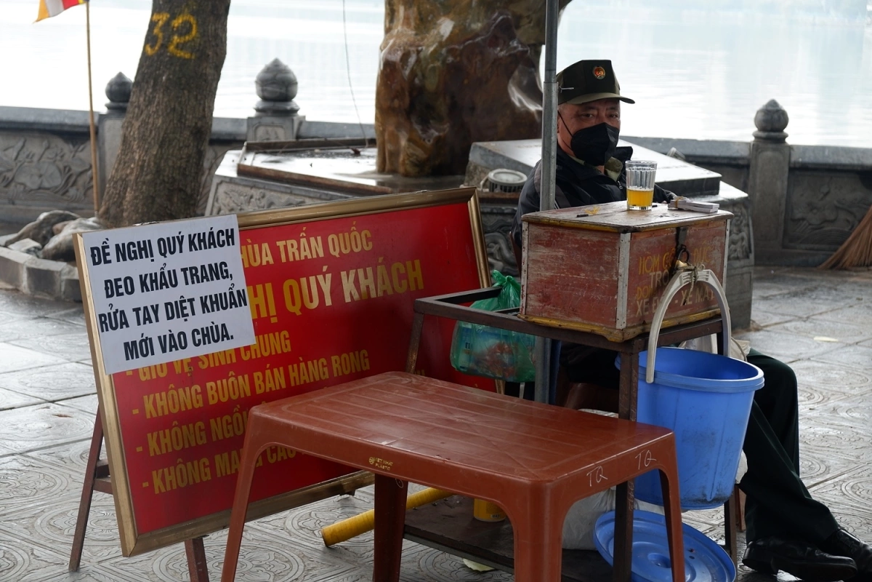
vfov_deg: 21.6
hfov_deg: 31.9
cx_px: 436
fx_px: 1526
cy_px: 291
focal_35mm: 63
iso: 200
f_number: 4
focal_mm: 42.5
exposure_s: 1/180
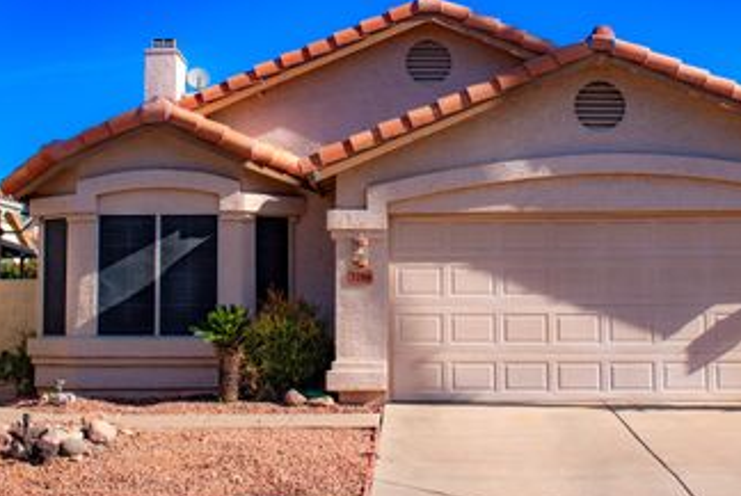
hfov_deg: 28.1
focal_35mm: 72
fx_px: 1479
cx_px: 345
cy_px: 138
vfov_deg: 18.9
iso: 160
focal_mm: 31
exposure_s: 1/800
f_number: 5.6
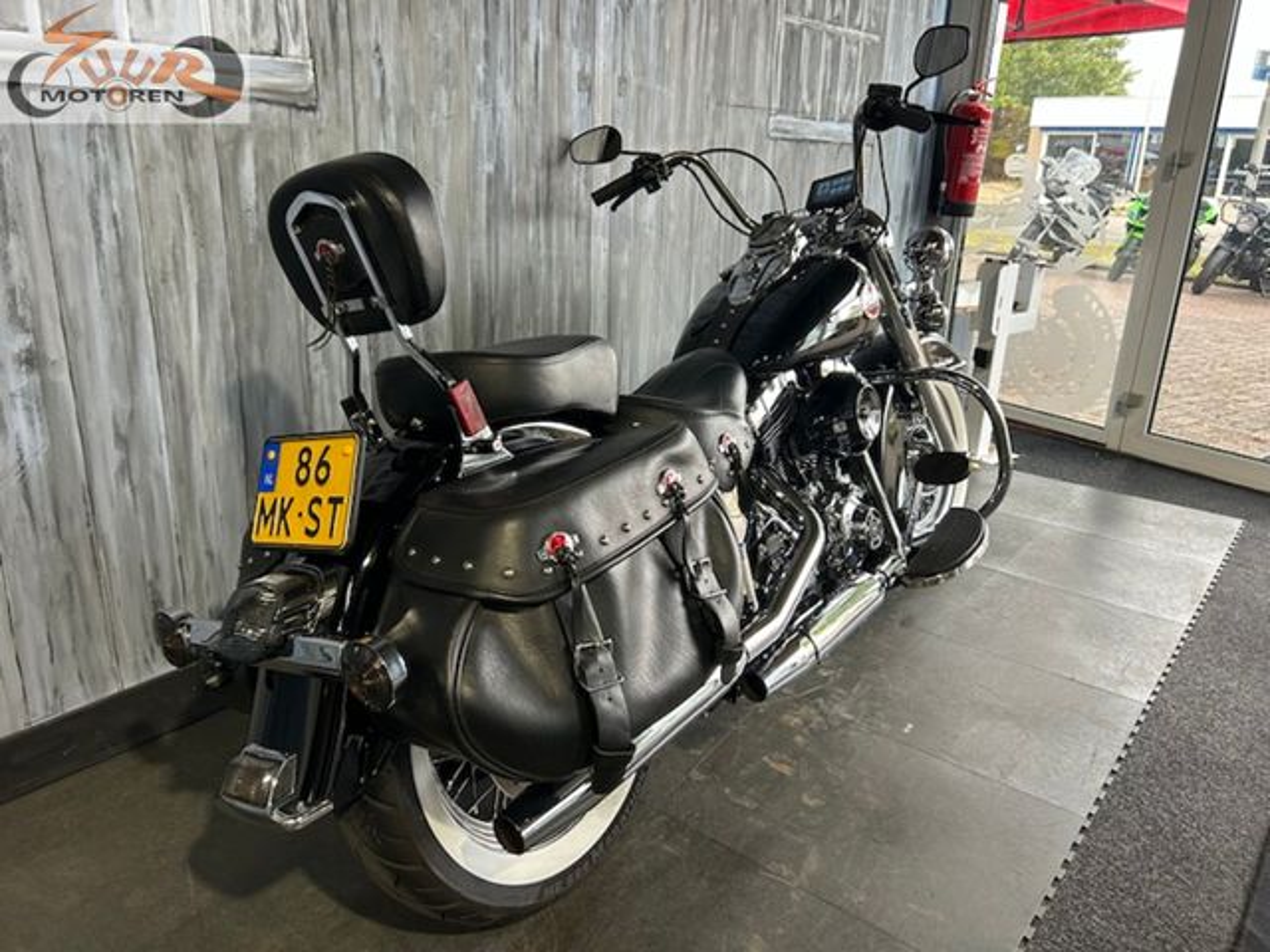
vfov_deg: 53.1
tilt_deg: -18.4
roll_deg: -1.8
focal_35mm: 26
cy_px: 476
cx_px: 635
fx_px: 954
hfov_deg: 67.3
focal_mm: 5.7
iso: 125
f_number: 1.5
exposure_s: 1/121
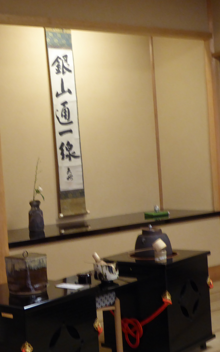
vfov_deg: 32.4
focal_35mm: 63
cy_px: 196
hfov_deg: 20.4
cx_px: 41
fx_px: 604
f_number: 3.7
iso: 400
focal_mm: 6.7
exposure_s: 1/8
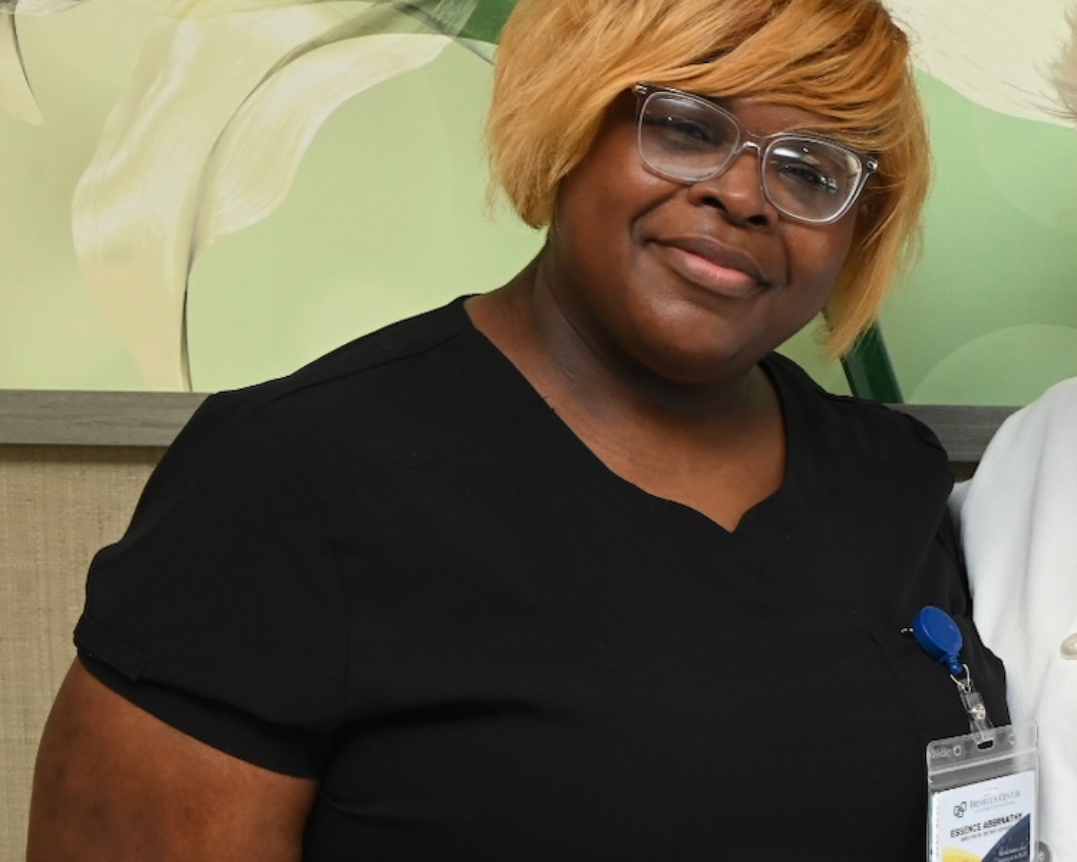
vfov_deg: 17.4
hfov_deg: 21.3
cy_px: 518
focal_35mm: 88
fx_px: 2805
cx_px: 945
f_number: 9
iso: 3200
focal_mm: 44
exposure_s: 1/125
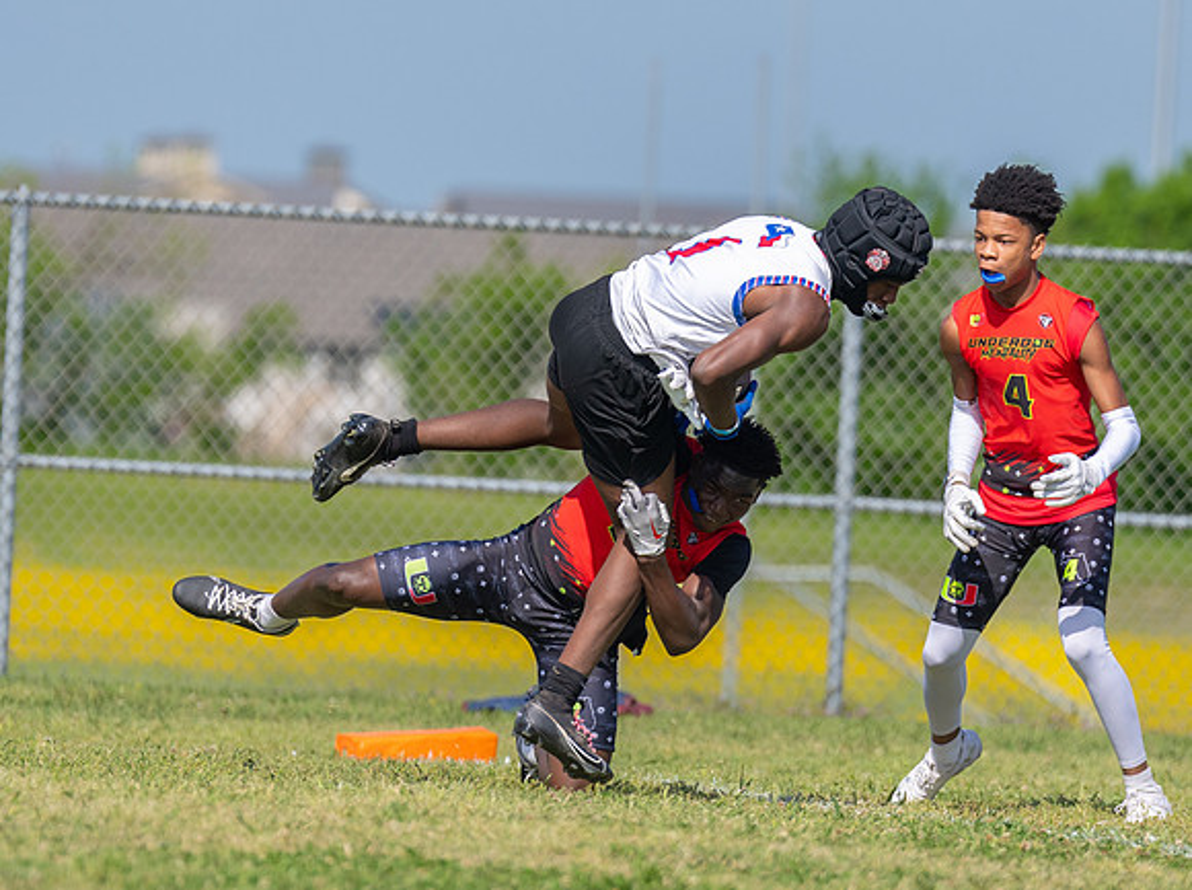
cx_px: 736
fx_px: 17791
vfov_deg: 2.9
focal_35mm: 518
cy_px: 342
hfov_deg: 3.8
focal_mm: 200
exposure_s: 1/2500
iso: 100
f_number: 2.8
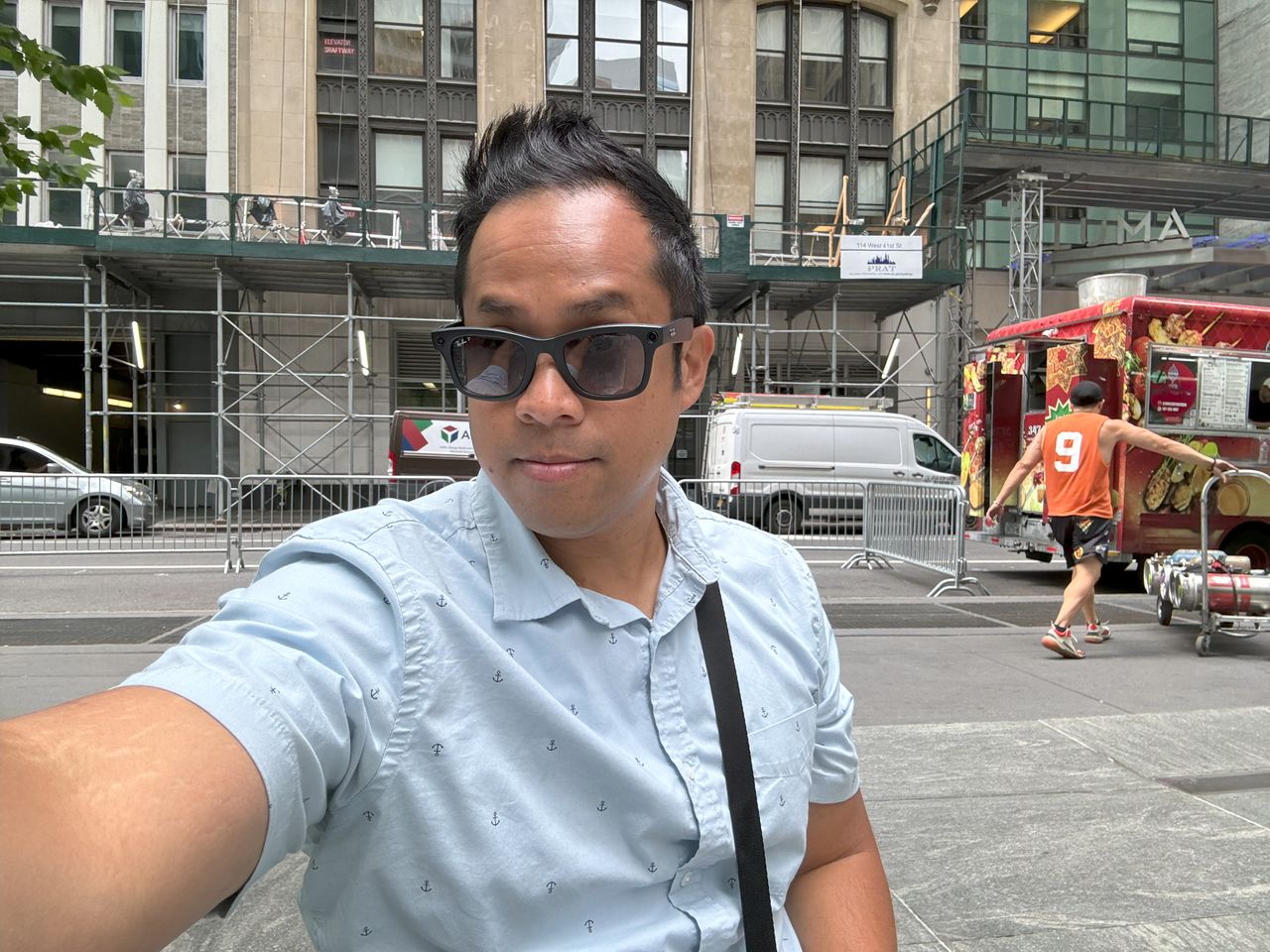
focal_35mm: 23
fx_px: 844
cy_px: 476
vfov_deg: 58.9
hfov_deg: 73.9
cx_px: 635
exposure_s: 1/121
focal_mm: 2.69
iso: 50
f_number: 1.9
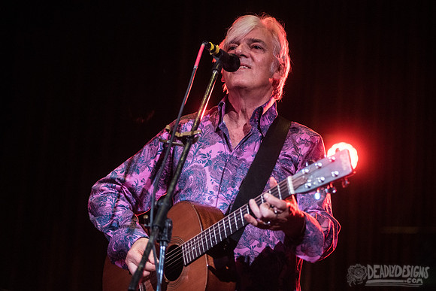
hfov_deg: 18.9
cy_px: 134
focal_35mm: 108
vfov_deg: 12.7
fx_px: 1311
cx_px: 236
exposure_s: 1/320
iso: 2000
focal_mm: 100
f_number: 3.2
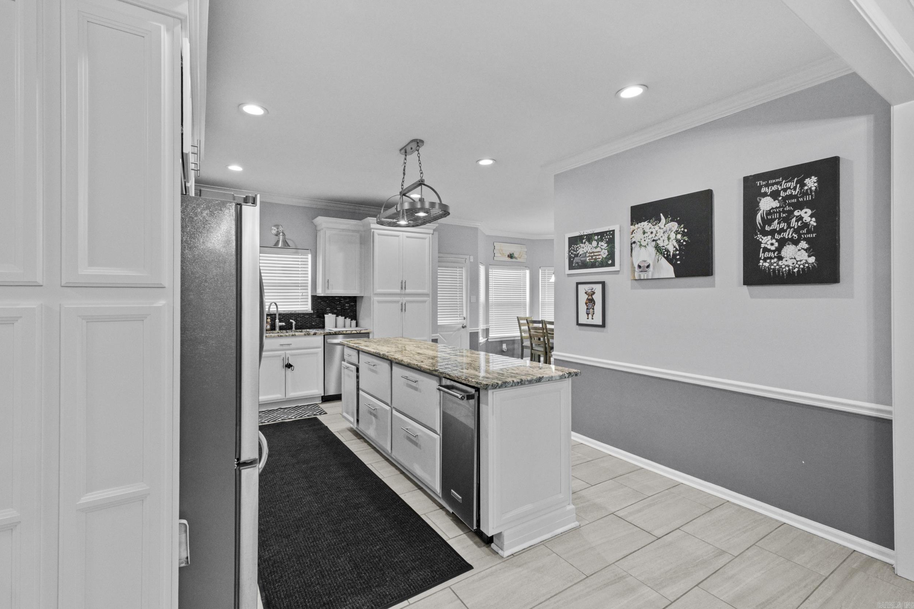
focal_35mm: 15
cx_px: 457
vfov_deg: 77.3
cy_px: 304
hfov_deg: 100.4
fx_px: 381
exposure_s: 1/6
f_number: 6.4
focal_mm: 10
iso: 1600
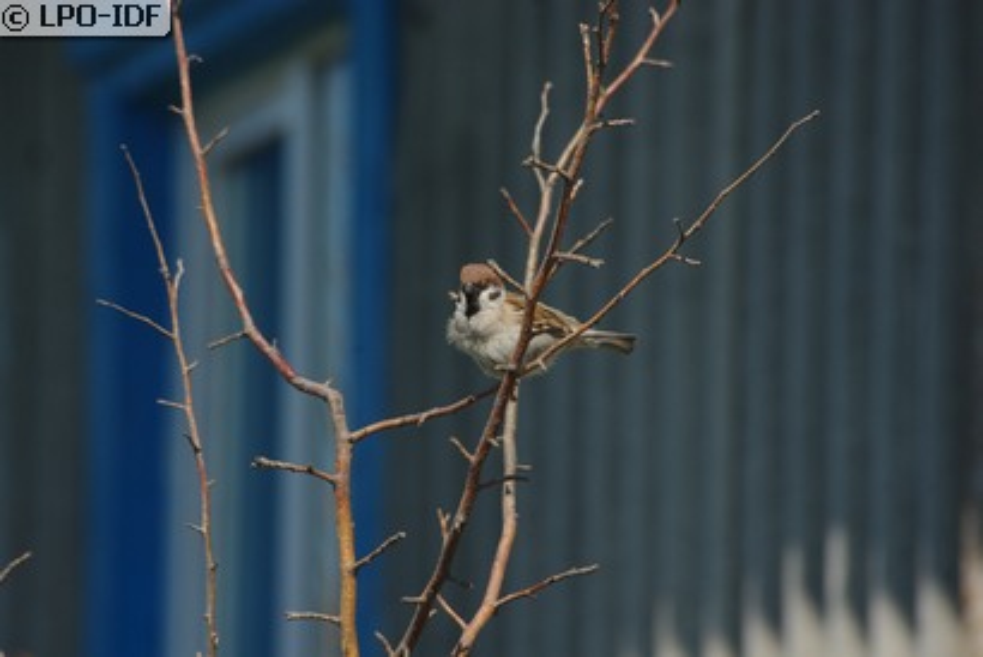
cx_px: 492
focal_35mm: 450
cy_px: 328
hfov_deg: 4.6
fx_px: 12296
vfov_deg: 3.1
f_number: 8
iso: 200
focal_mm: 300
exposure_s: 1/500
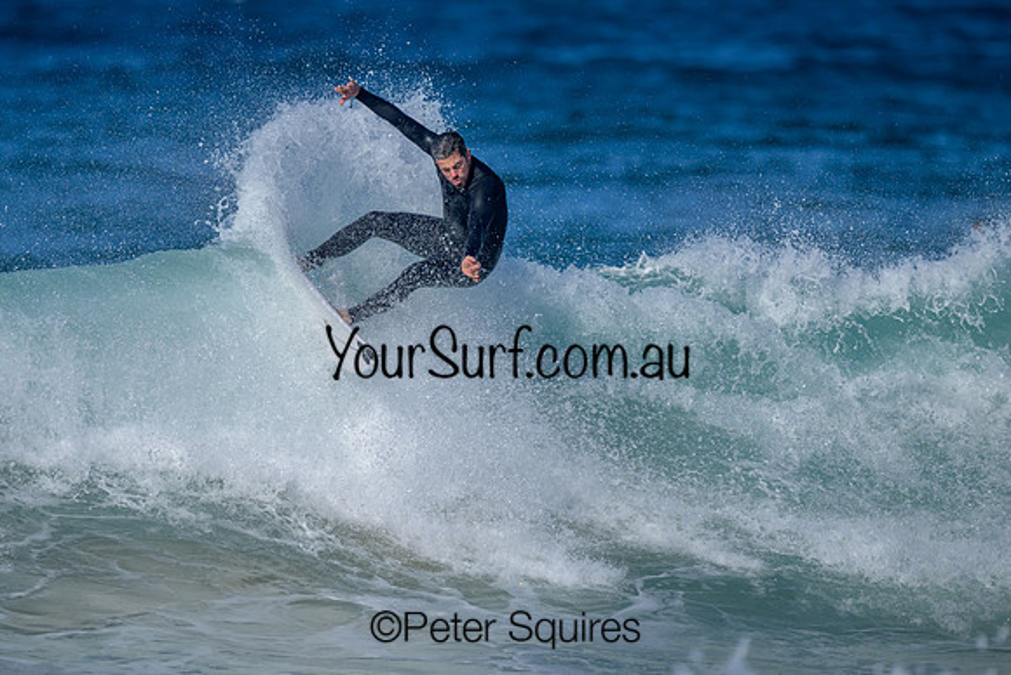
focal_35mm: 1097
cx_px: 342
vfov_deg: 1.3
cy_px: 421
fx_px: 30825
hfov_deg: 1.9
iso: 180
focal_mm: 800
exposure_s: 1/2000
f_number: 6.3
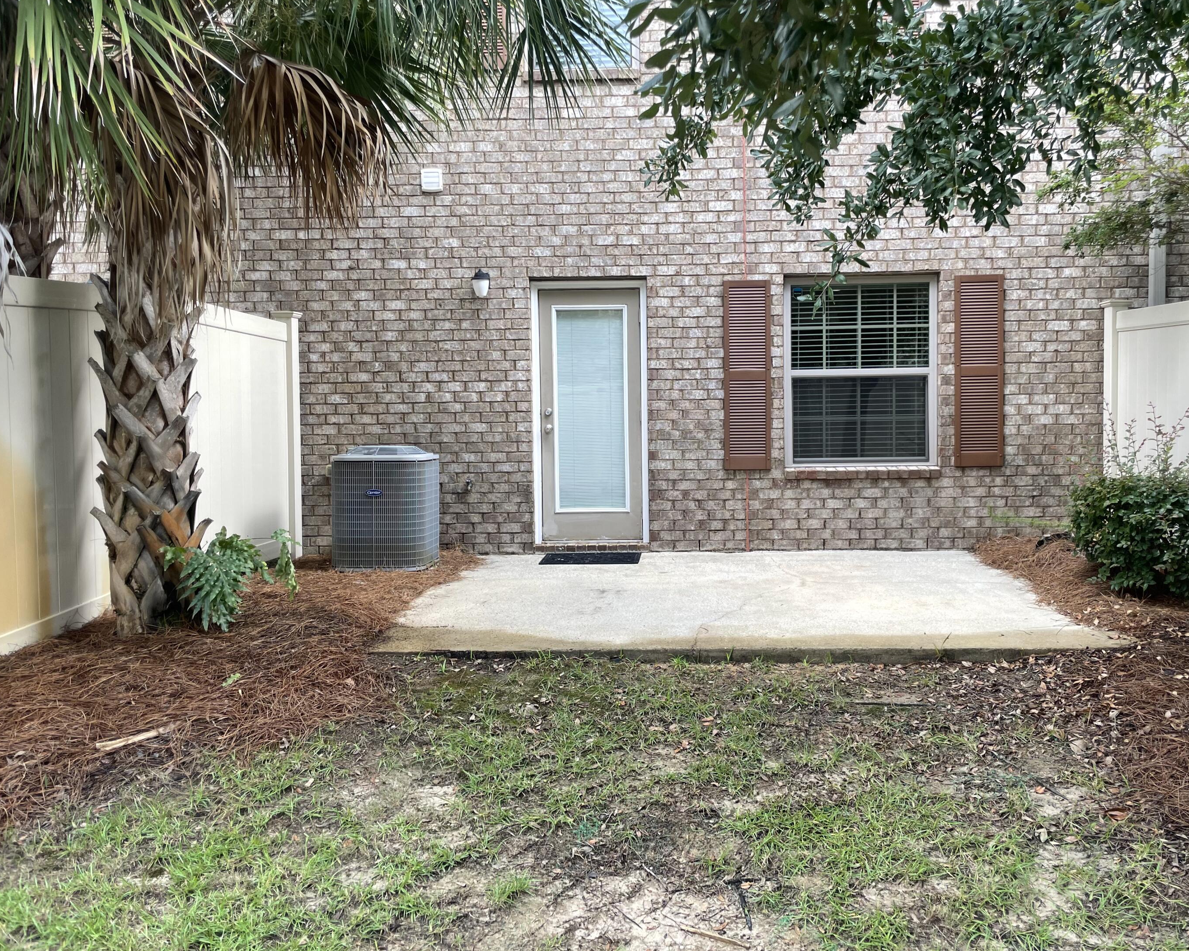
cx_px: 652
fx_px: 985
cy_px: 465
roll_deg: +1.7
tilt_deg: -2.2
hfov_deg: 62.1
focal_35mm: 28
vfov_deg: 51.5
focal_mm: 4.2
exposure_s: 1/169
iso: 32
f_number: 1.6
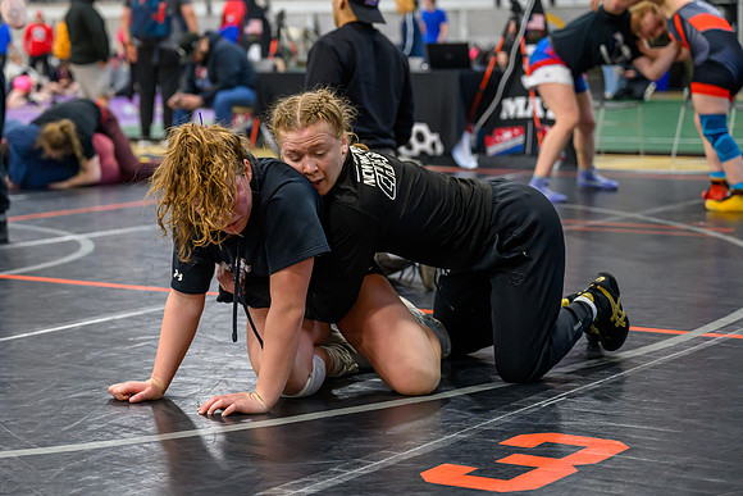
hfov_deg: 23.5
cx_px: 299
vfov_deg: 15.8
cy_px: 210
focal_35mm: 86
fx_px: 1781
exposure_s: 1/800
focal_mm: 67
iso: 2000
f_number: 3.2
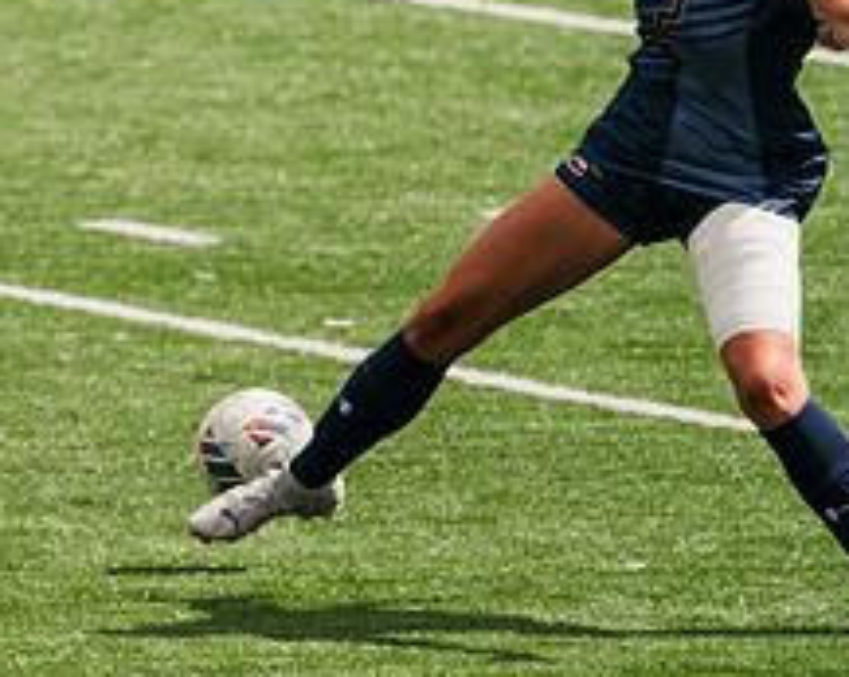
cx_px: -250
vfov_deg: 1.3
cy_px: 198
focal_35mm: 1202
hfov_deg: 1.6
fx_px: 30162
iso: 320
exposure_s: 1/1600
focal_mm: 478
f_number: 6.3
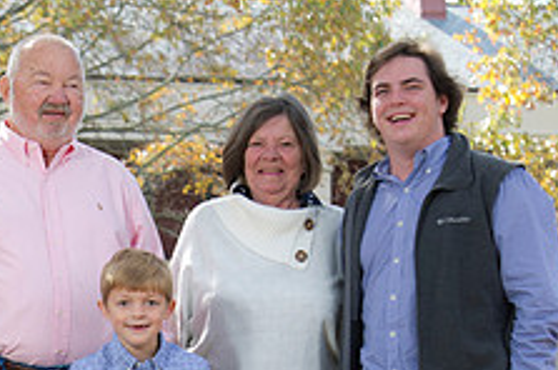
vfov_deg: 5.5
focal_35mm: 247
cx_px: 68
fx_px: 3823
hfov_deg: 8.3
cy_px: 432
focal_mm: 95
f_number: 6.3
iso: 160
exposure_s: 1/100
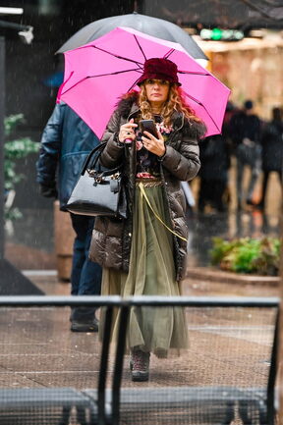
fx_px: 2067
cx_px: 142
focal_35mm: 175
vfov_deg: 11.8
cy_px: 212
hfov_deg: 7.8
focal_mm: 175
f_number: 3.2
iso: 1600
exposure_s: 1/250
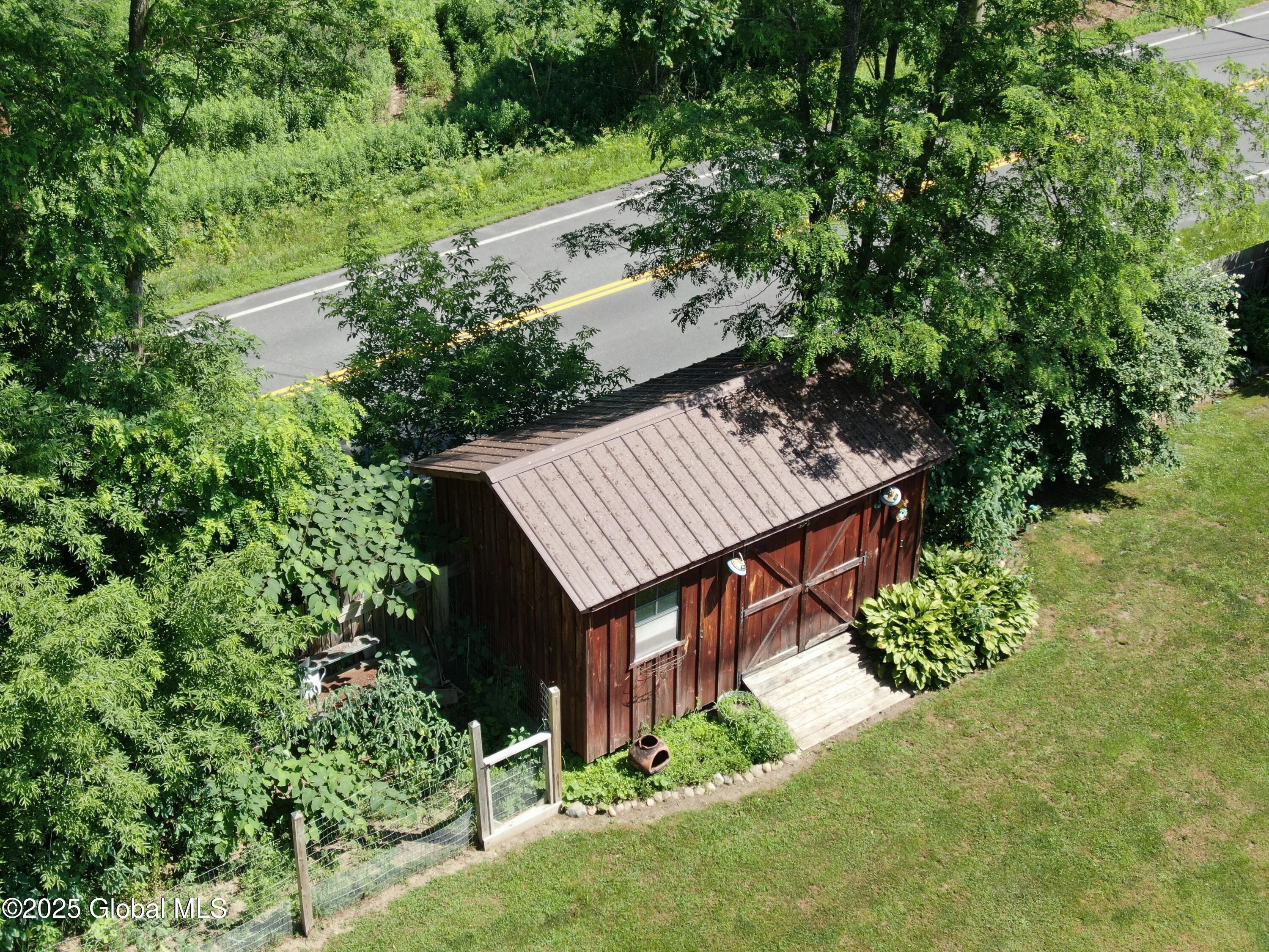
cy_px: 476
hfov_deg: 39.7
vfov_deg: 30.3
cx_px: 634
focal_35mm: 48
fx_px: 1760
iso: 100
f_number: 3.8
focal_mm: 8.6
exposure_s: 1/240
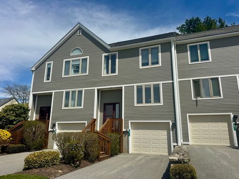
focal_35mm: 24
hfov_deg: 71.6
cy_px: 90
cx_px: 120
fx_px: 166
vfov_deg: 56.8
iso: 80
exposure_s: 1/7937
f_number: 1.78
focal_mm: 6.76
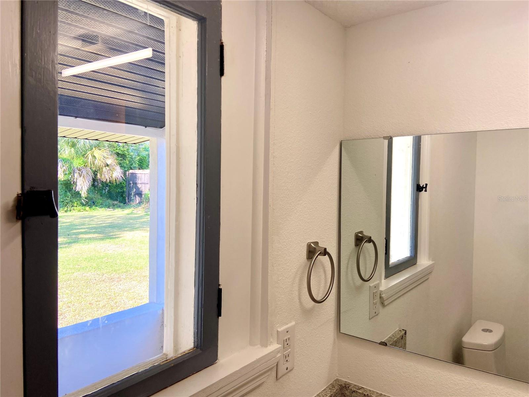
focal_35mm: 26
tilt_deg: -2.5
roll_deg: -0.4
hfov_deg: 67.3
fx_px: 397
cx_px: 264
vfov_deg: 53.1
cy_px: 198
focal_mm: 4.25
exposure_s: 1/227
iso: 32
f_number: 1.8
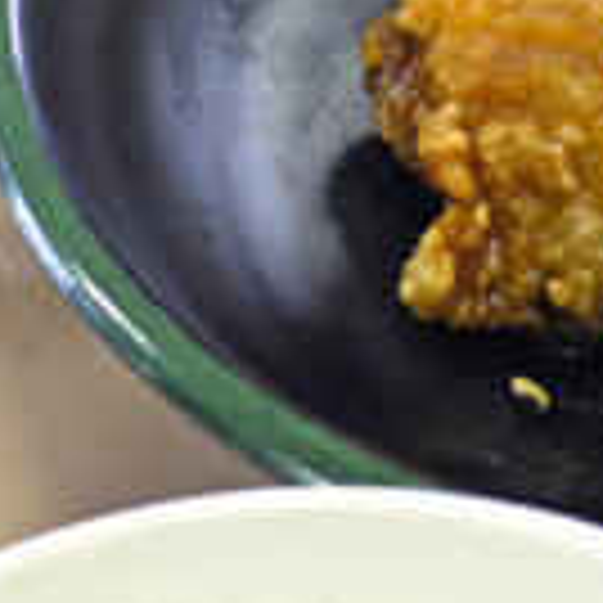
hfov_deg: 12.5
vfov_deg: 12.4
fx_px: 2739
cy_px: -2
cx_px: 464
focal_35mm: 139
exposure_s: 1/30
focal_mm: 21
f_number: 4.5
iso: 250
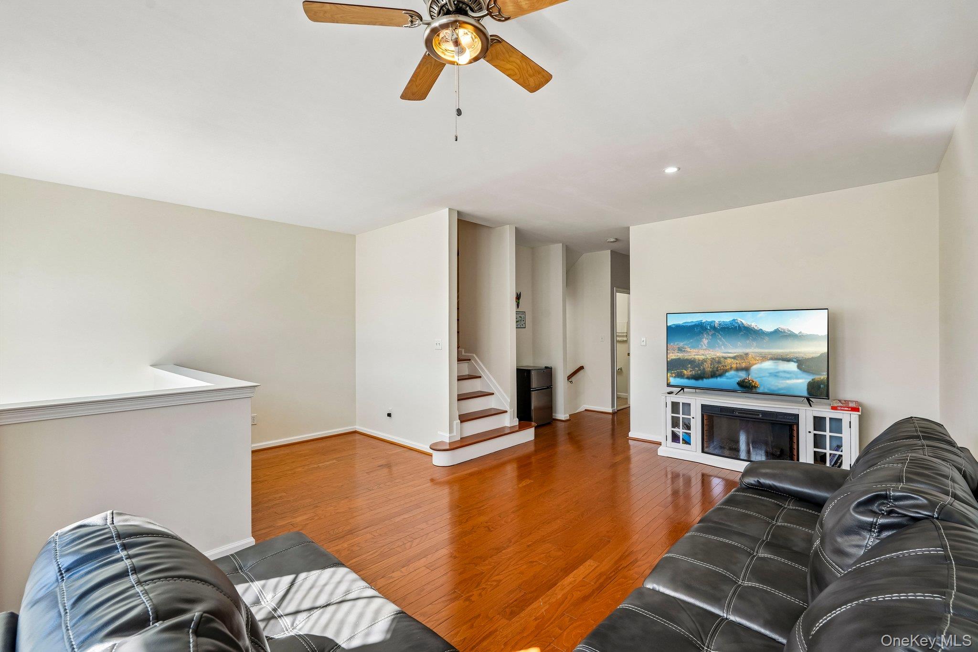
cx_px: 489
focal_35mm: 16
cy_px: 326
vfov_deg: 73.7
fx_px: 435
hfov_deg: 96.7
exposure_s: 1/30
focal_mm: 16
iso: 200
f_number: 8
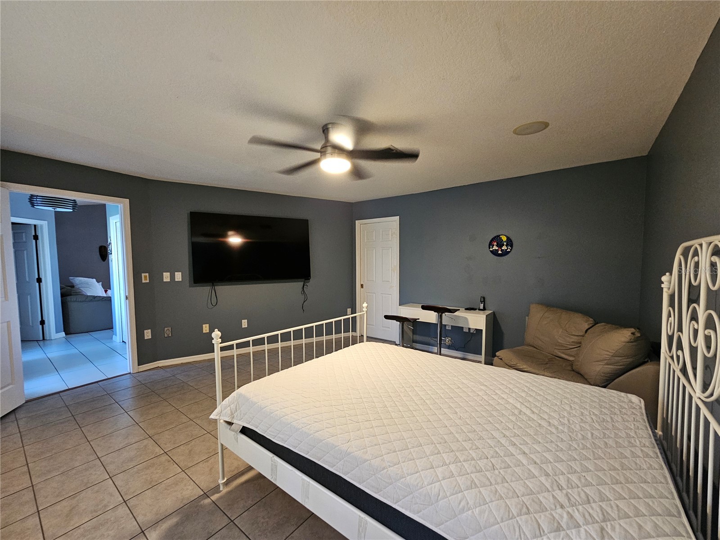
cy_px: 270
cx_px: 360
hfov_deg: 106.2
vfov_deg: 89.9
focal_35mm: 13
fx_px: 270
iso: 320
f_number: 2.2
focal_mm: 2.2
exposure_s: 1/30
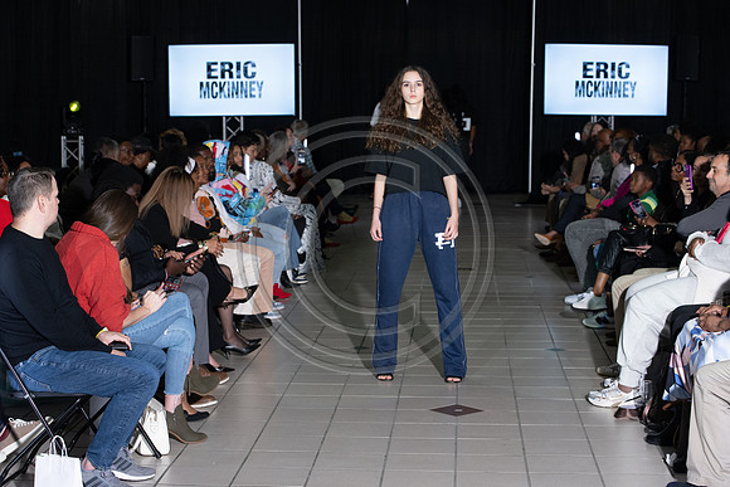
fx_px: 1420
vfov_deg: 19.5
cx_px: 365
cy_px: 244
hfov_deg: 28.8
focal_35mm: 70
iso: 1250
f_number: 5.6
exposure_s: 1/160
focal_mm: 70
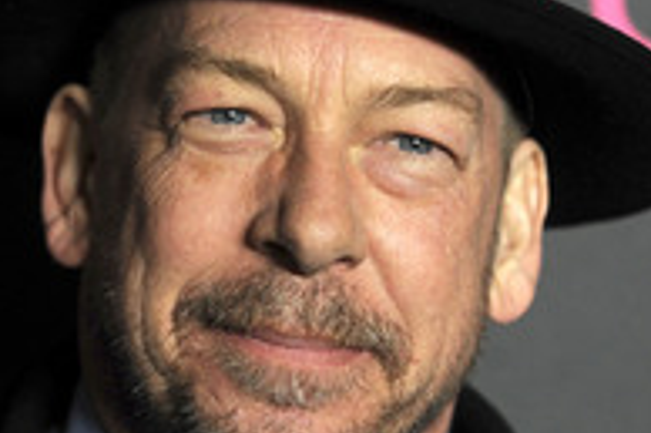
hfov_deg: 6.1
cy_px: 198
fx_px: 6071
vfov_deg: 4.1
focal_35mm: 336
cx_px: 134
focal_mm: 145
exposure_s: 1/250
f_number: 4
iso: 1600
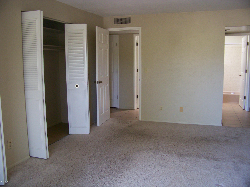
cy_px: 94
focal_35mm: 33
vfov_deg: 42.9
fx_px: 238
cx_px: 125
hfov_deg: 55.4
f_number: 2.8
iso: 160
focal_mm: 5.85
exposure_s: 1/30
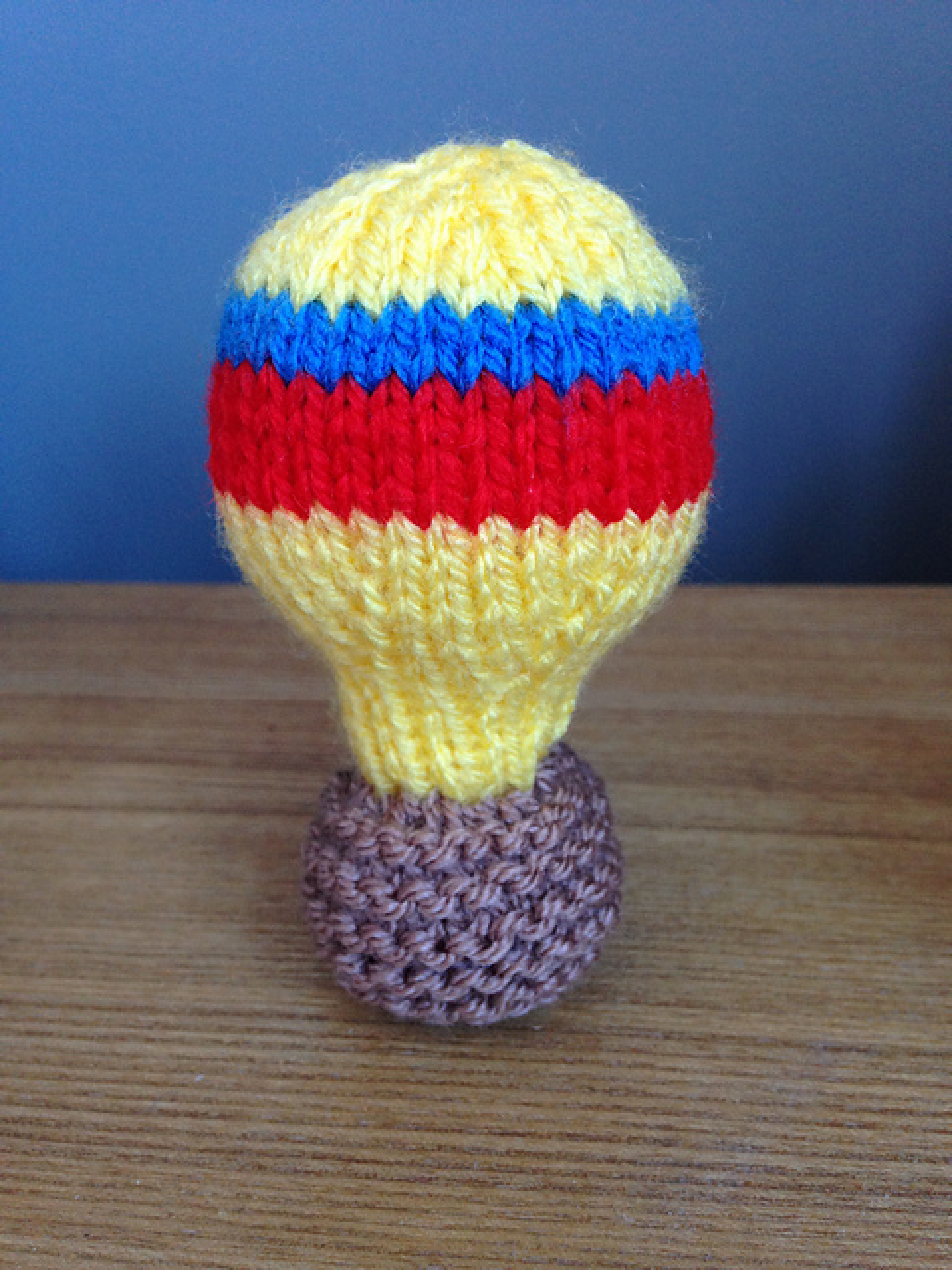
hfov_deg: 42.9
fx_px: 1210
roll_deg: +0.3
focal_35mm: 33
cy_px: 635
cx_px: 476
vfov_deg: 55.4
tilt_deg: -26.6
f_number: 2.4
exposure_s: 1/20
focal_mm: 4.12
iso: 125
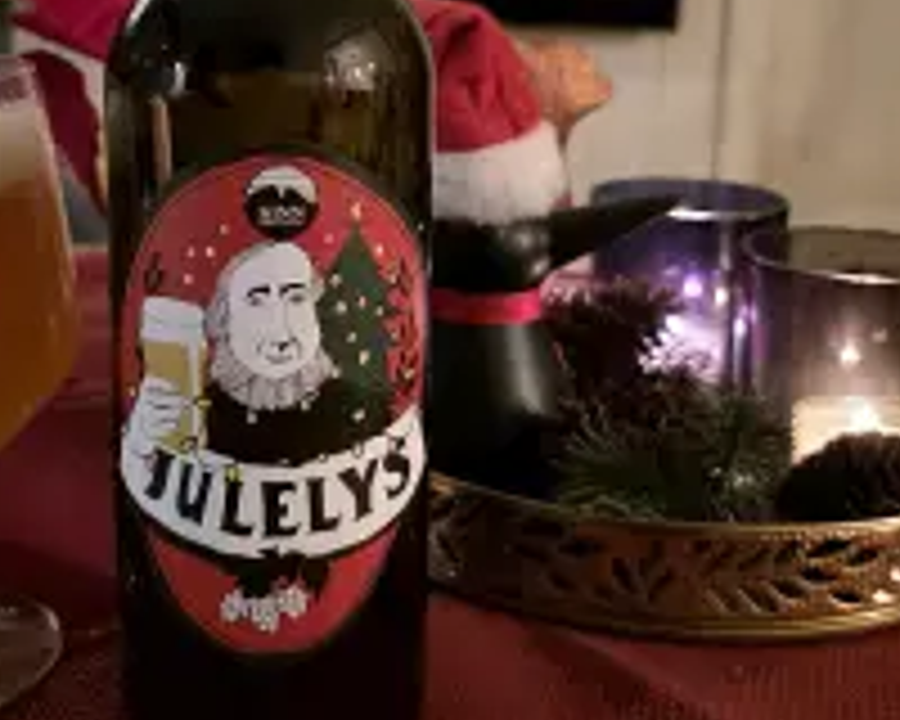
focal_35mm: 45
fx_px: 1199
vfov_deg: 32.7
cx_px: 288
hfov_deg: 40.6
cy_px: 171
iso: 1600
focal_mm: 6.3
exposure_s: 1/25.1
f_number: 1.7
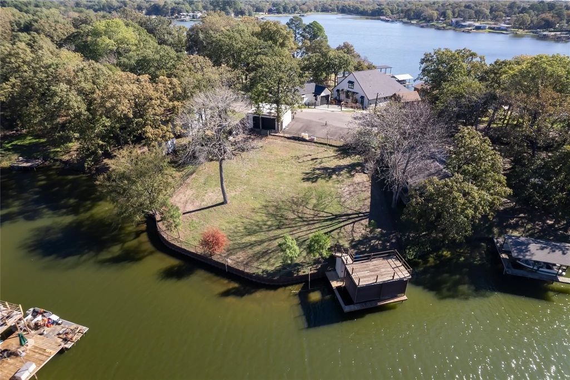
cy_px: 190
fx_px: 348
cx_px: 285
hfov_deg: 78.6
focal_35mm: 22
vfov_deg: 57.2
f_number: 2.8
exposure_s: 1/320
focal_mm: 8.38
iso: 100
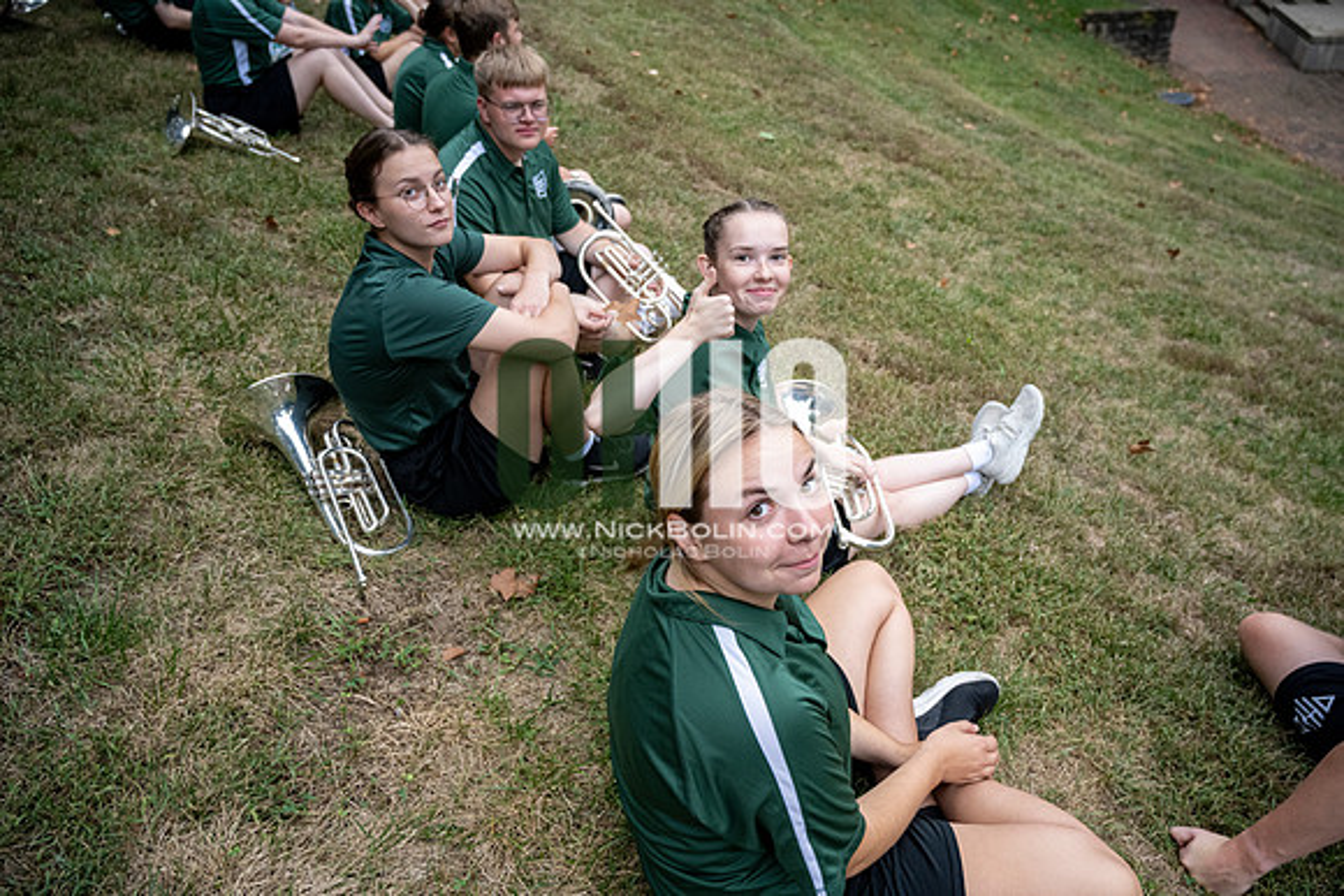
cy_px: 448
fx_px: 896
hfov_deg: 73.7
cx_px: 672
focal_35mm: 24
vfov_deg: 53.2
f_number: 4
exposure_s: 1/500
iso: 1250
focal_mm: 24
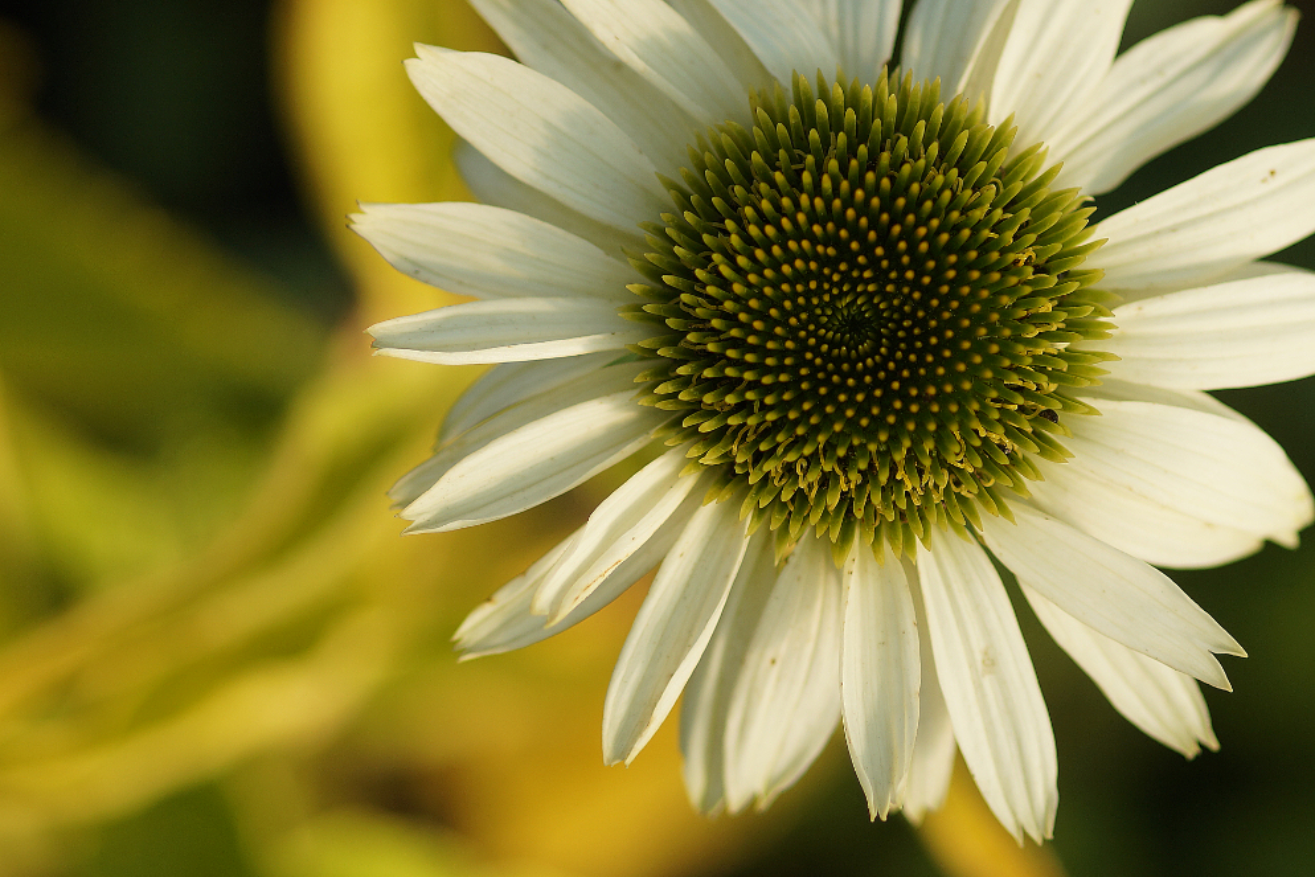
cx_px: 755
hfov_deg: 11.4
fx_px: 6612
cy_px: 356
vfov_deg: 7.6
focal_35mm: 181
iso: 100
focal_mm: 100
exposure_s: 1/500
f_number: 2.8
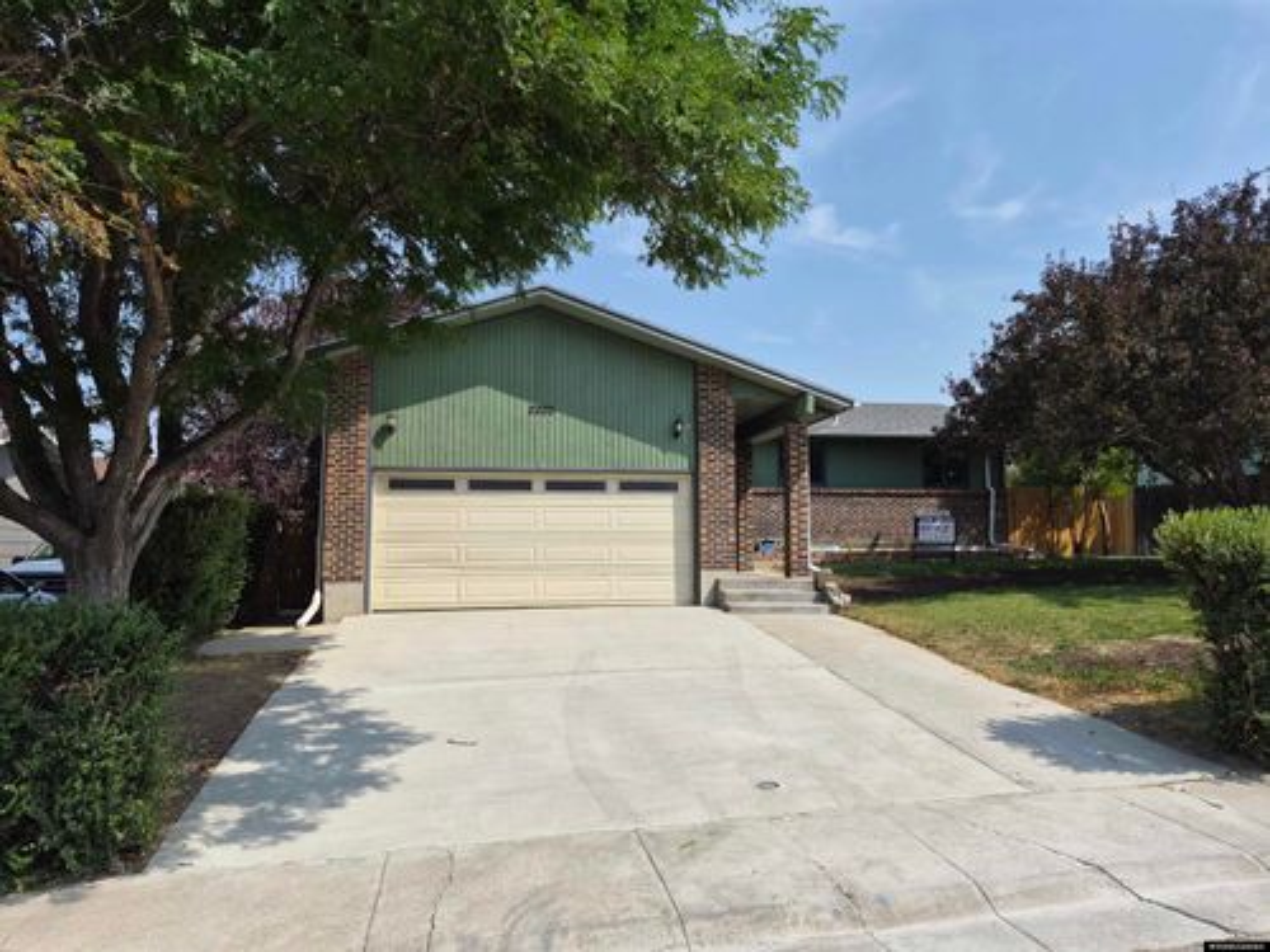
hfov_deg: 73.9
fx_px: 844
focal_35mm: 23
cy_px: 476
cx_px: 635
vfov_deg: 58.9
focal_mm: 5.4
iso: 80
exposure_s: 1/5712
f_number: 1.8
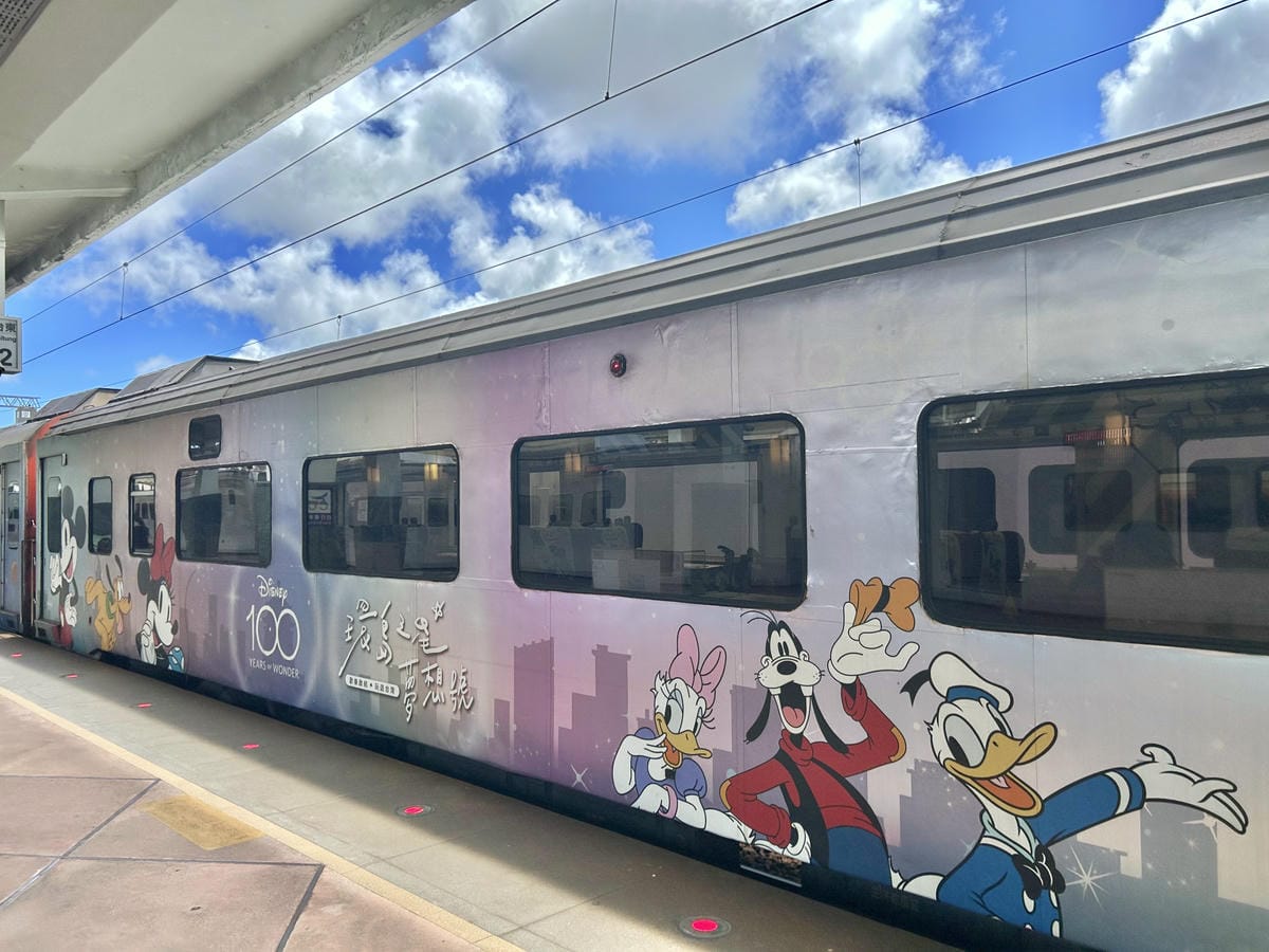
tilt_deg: +1.9
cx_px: 634
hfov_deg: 67.3
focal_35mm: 26
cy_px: 476
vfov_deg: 53.1
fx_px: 953
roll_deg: +0.8
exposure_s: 1/3831
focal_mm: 5.7
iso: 50
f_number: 1.5
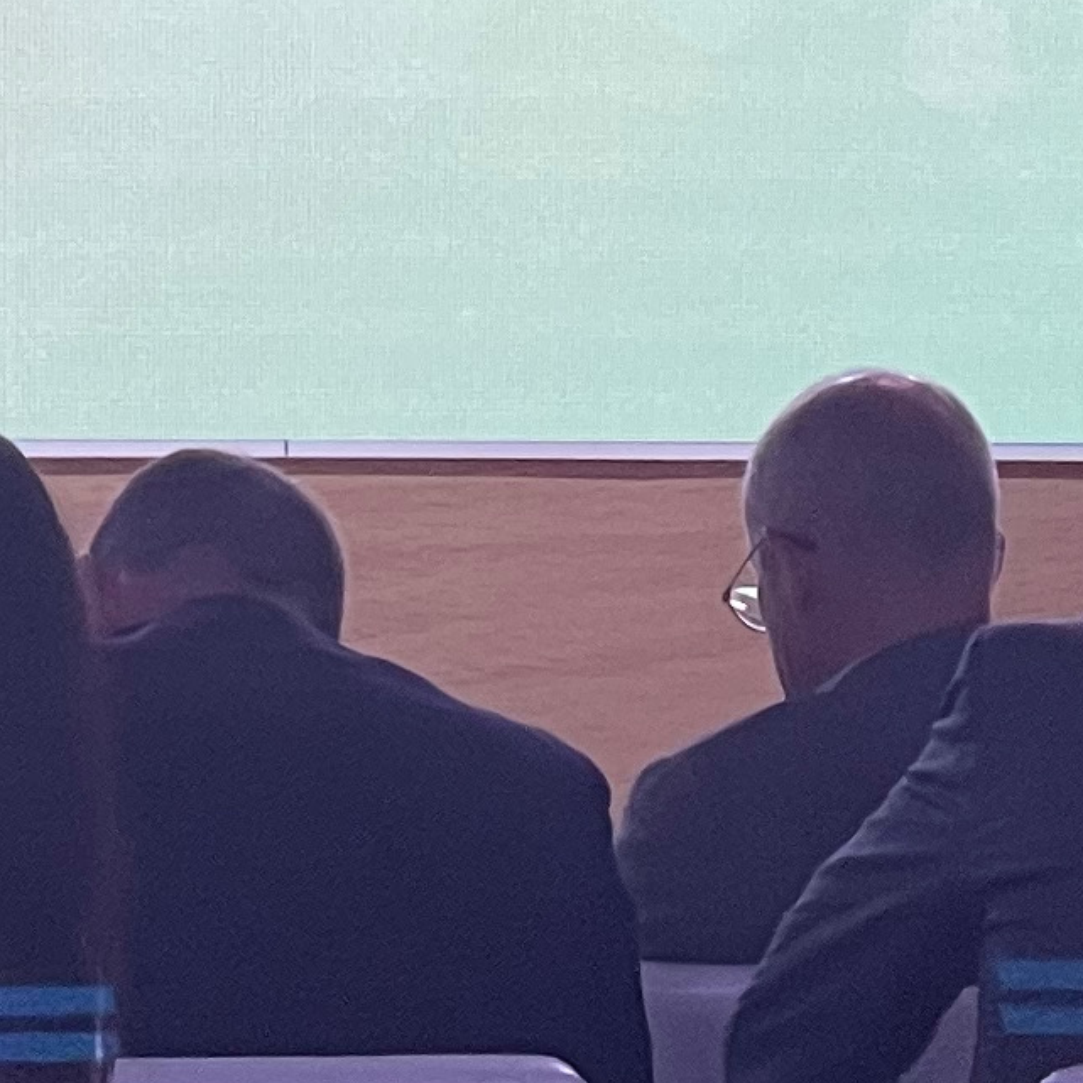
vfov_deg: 6.0
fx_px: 10229
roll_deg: -0.2
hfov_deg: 6.0
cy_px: -335
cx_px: -380
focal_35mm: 289
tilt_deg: +5.5
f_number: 2
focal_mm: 6
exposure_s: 1/143
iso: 80
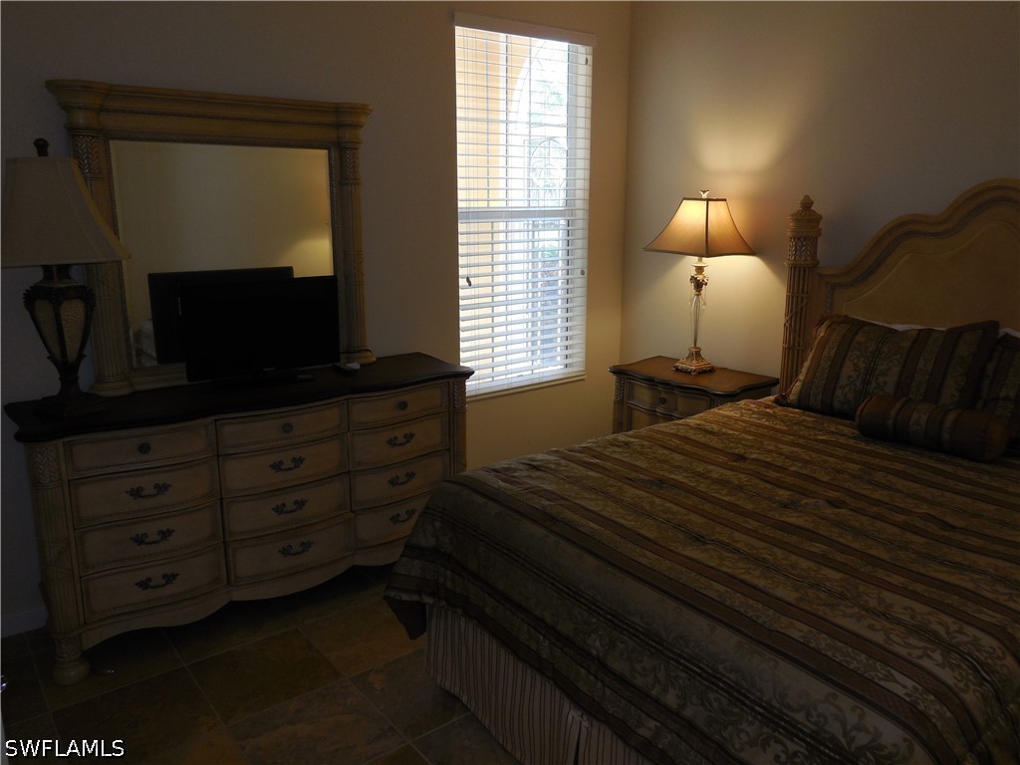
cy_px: 382
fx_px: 737
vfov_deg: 54.9
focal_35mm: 25
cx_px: 510
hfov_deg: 69.4
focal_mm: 4.5
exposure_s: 1/30
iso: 125
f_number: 3.1
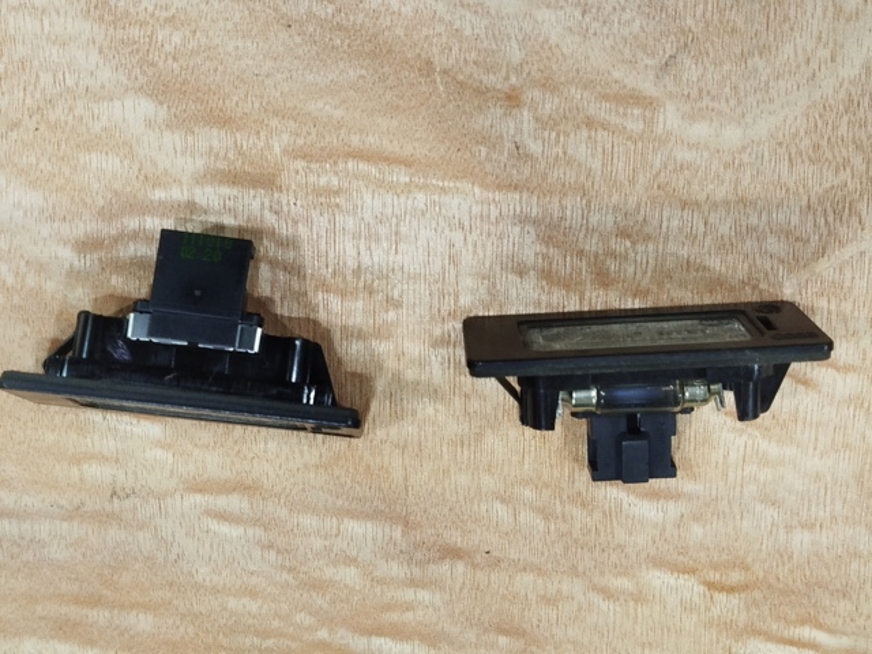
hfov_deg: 39.7
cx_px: 436
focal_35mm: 48
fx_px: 1209
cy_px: 327
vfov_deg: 30.3
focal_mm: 5.31
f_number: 1.7
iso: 500
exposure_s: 1/33
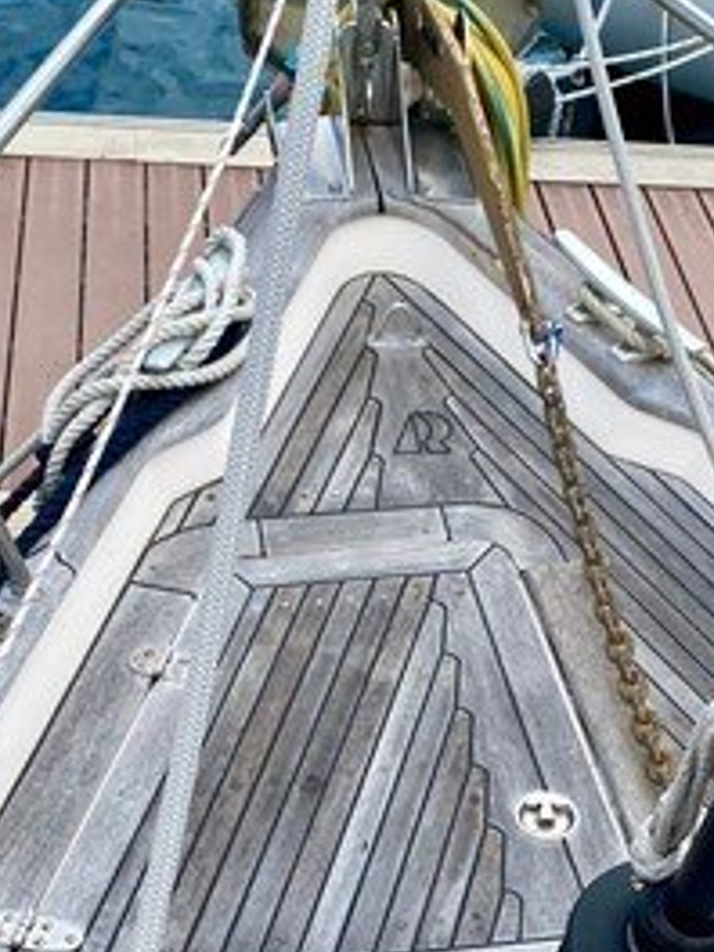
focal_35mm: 59
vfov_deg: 30.7
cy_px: 923
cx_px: 472
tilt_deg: -45.3
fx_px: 1623
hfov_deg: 24.7
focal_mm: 4.25
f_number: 1.8
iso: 32
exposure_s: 1/2571
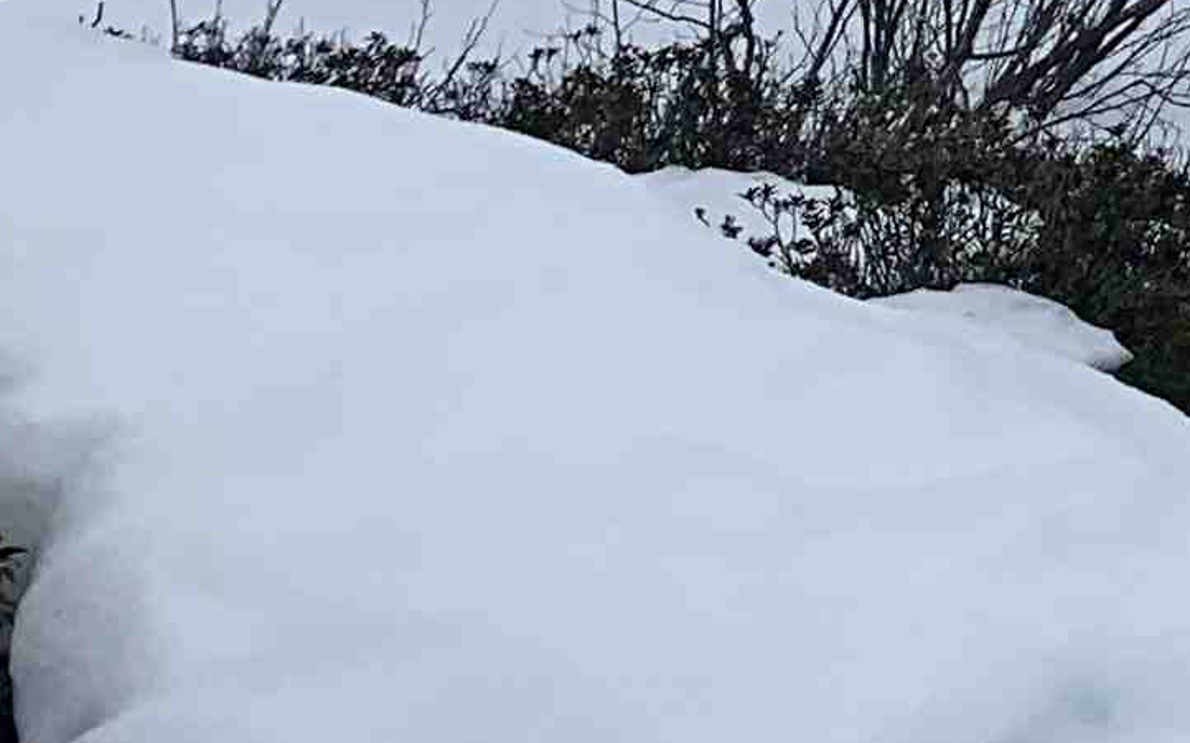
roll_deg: -1.4
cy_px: -1697
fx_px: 4994
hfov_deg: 11.0
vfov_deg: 7.3
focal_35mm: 154
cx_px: 3046
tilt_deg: -23.5
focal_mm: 4.25
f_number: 1.8
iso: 25
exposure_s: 1/2257
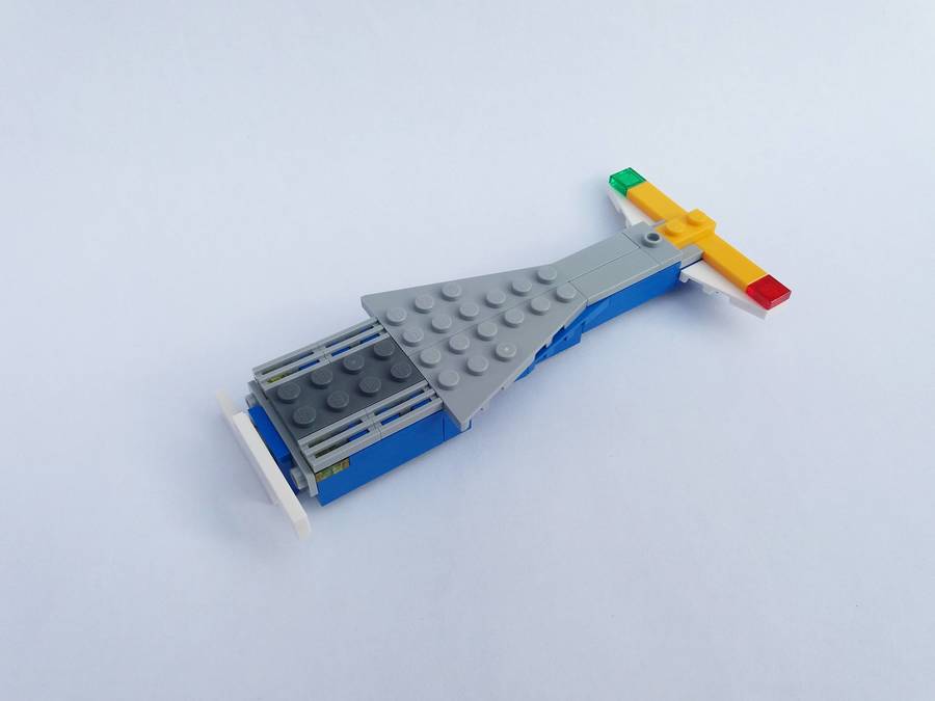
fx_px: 756
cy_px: 350
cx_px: 468
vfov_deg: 49.7
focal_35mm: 28
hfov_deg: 63.4
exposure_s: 1/1588
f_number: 1.9
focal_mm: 3.7
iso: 64
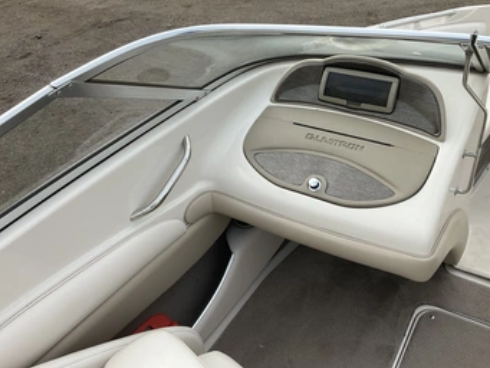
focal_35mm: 34
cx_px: 272
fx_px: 481
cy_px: 184
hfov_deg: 53.8
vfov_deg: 41.8
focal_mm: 3
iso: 25
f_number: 1.8
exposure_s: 1/912
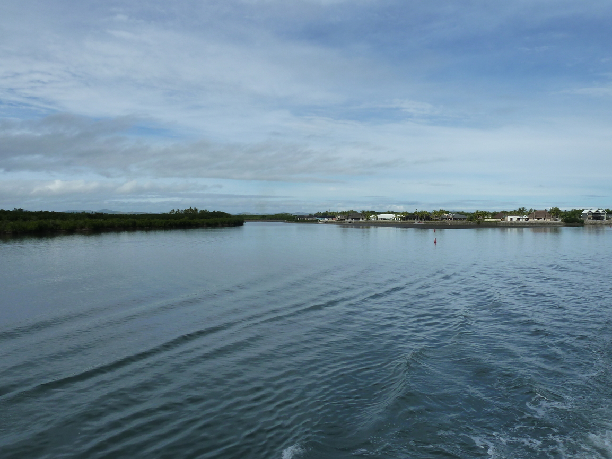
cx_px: 295
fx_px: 460
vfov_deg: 53.0
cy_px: 221
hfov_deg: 67.3
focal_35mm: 26
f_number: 5.6
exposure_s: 1/500
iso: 125
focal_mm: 4.1
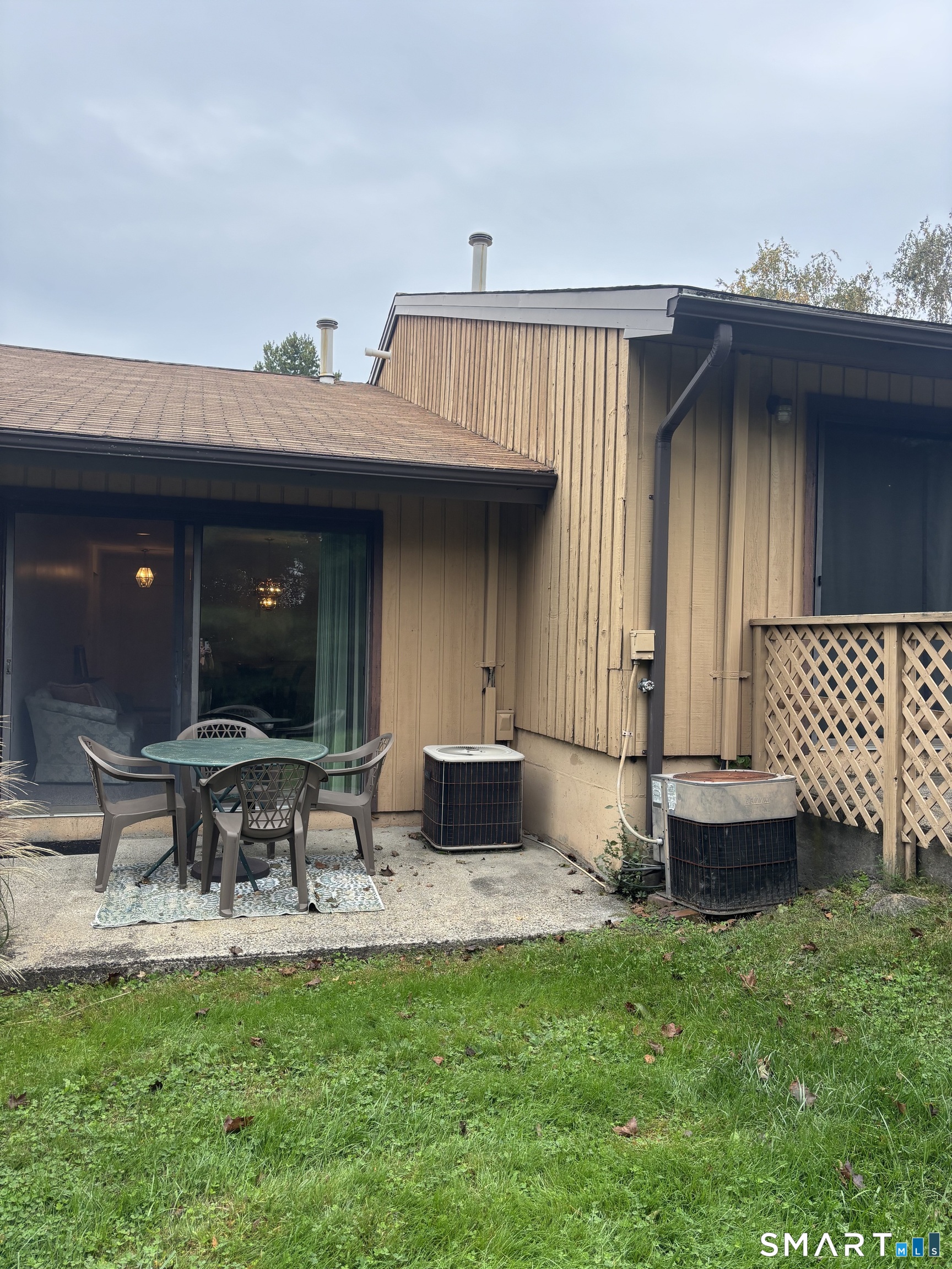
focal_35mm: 26
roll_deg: -0.3
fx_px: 953
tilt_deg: -0.6
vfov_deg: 67.3
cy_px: 634
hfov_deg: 53.1
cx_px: 476
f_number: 1.6
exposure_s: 1/539
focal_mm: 5.96
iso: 50
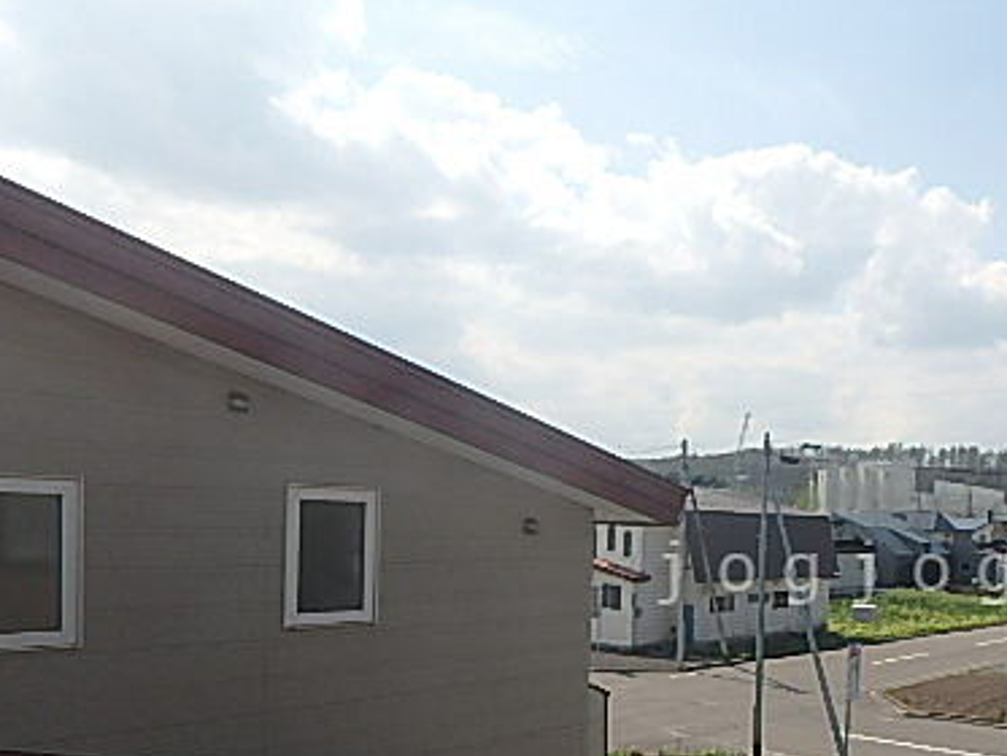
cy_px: 572
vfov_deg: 38.6
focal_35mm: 36
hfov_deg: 47.7
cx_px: 842
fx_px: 1048
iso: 125
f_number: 6
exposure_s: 1/640
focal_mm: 3.7
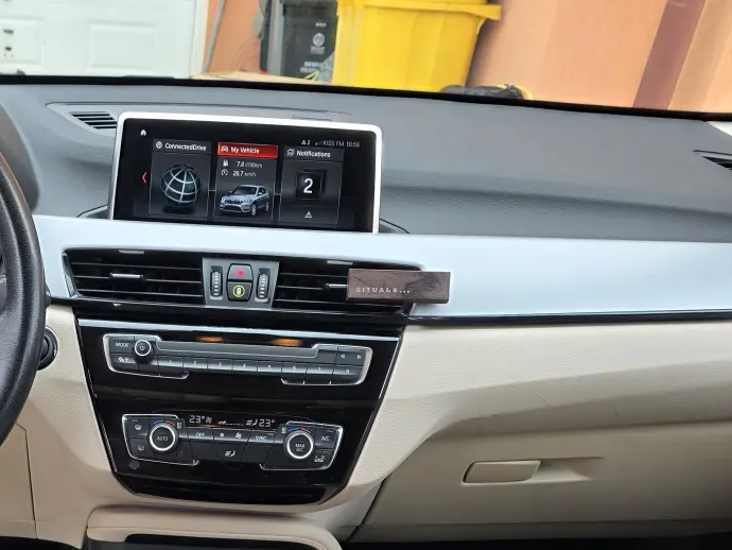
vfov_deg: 28.1
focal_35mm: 48
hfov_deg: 38.6
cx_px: 184
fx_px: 1015
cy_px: 571
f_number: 1.7
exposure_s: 1/100
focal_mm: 6.3
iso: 25
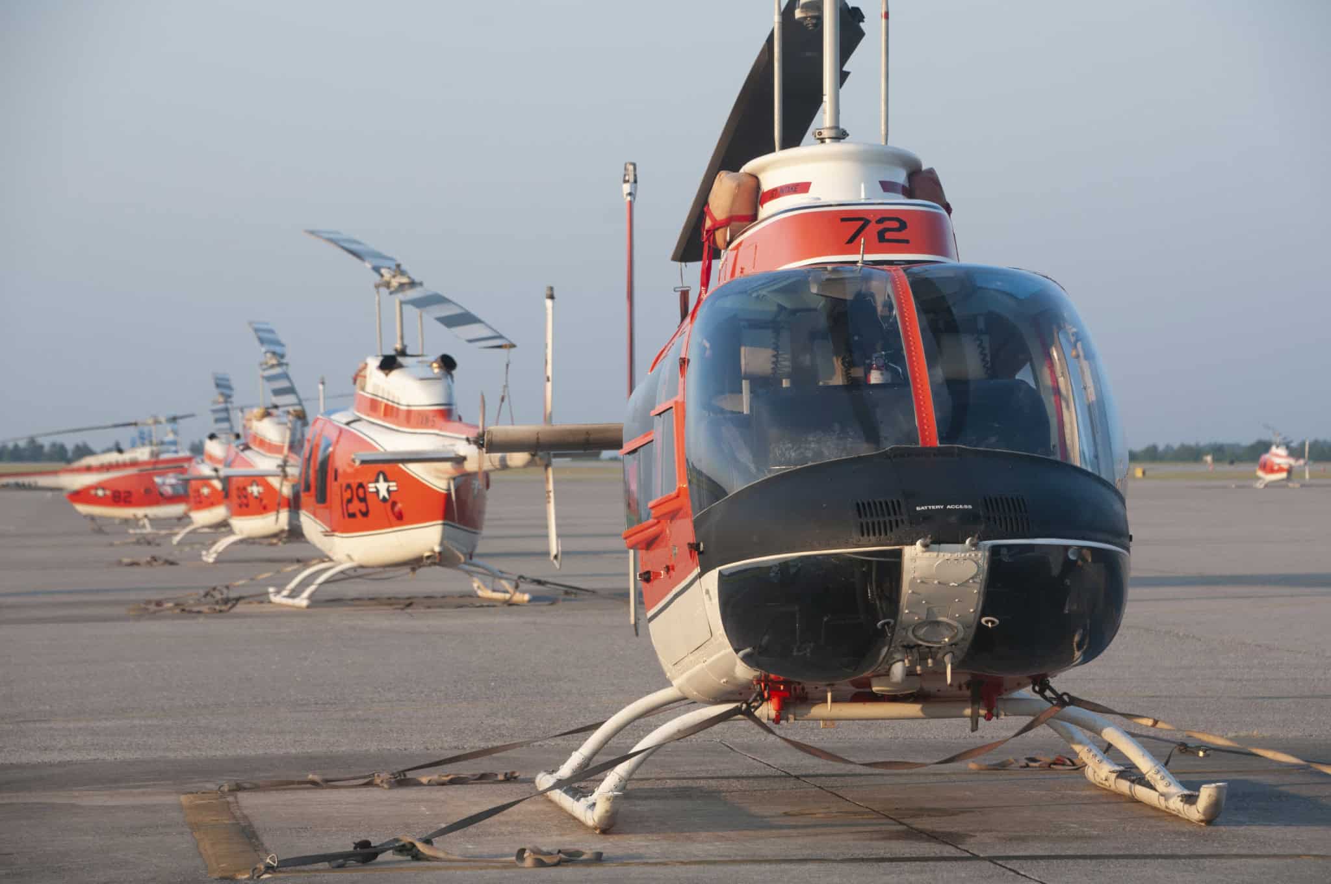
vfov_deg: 9.6
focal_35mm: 142
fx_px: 5262
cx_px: 666
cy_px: 442
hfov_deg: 14.4
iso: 320
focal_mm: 95
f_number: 7.1
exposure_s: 1/320
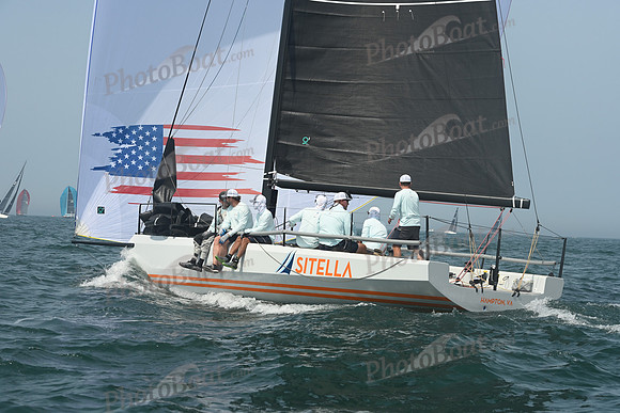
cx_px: 310
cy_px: 206
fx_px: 1550
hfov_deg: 22.6
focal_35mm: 90
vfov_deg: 15.2
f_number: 8
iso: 320
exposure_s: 1/1250
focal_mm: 90
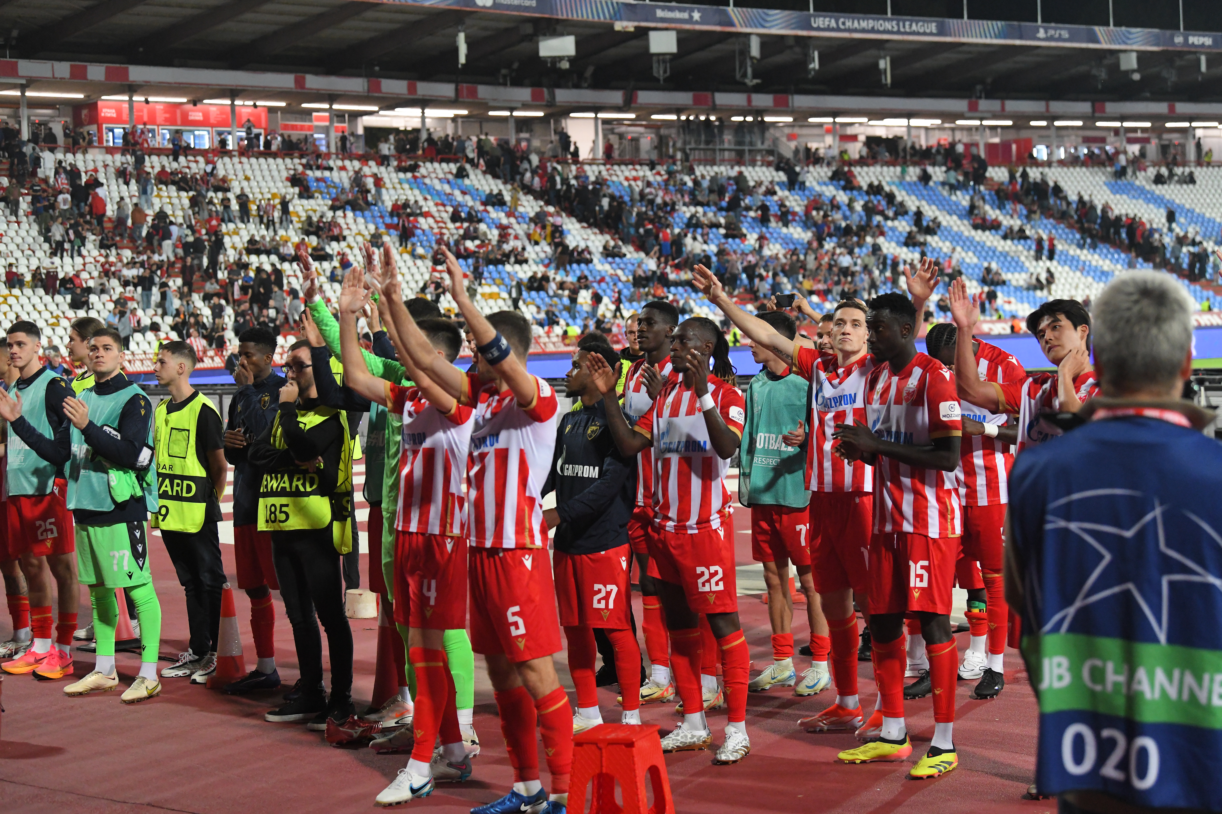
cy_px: 407
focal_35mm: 70
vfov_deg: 19.5
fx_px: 2376
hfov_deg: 28.8
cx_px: 611
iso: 6400
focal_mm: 70
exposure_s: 1/800
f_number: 4
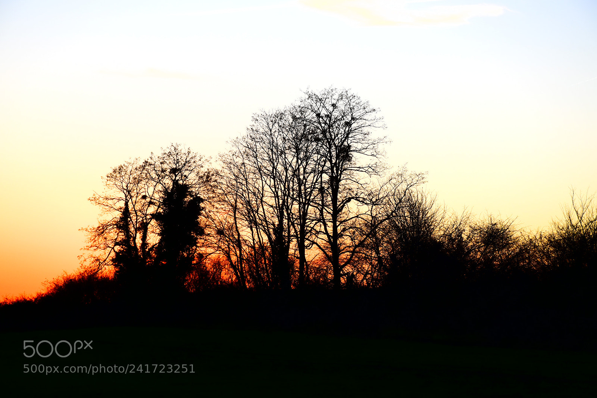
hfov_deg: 17.1
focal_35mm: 120
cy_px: 199
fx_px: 1989
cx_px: 298
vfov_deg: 11.4
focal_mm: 80
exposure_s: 1/250
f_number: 8
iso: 400
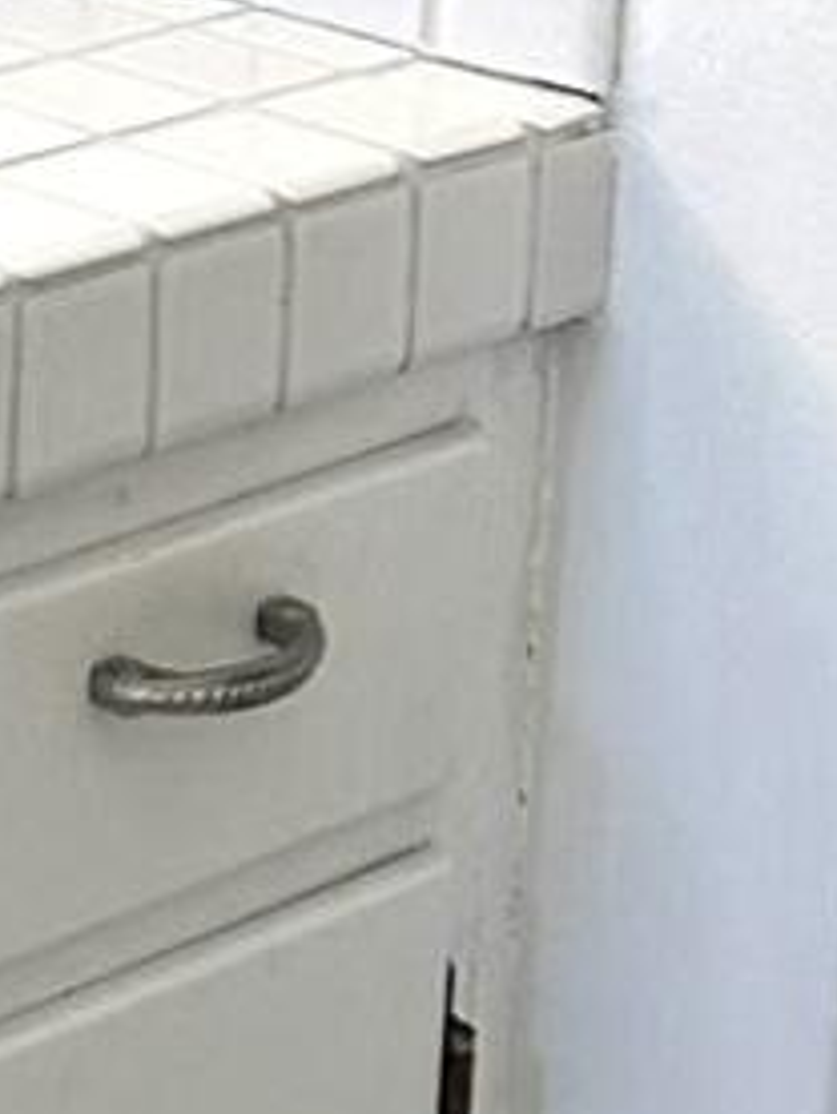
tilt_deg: -5.8
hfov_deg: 7.9
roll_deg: -2.3
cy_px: -853
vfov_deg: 10.7
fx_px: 5573
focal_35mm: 173
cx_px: -1284
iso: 125
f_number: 1.78
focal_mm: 6.86
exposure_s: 1/119
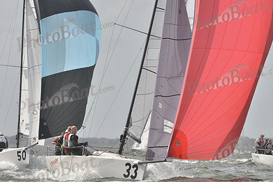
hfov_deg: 4.7
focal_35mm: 443
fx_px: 3359
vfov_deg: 3.1
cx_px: 151
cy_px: 124
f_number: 9
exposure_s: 1/1600
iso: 400
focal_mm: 300
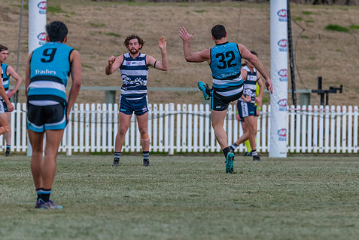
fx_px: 6093
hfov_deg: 3.4
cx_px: 222
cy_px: 93
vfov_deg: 2.3
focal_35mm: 611
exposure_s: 1/1600
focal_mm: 380
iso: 1250
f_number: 6
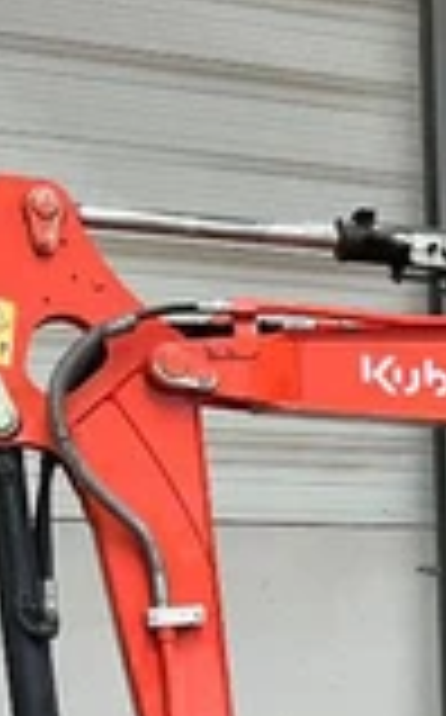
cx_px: 851
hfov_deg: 12.5
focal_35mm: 93
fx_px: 1814
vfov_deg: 21.3
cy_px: 766
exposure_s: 1/60
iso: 100
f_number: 1.8
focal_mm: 3
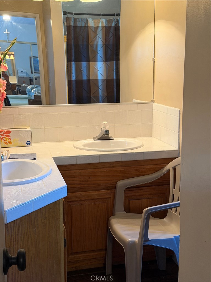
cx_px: 106
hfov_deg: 30.3
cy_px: 141
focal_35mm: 48
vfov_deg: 39.7
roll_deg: +0.3
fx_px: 390
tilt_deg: -11.9
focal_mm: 6.76
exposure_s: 1/60
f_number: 1.78
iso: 250
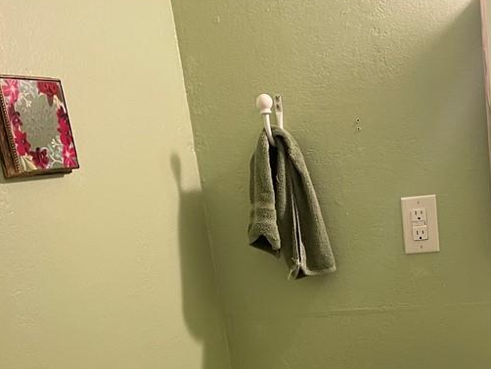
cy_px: 365
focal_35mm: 53
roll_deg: +7.8
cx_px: 354
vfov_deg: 26.2
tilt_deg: -14.7
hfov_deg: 35.5
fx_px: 752
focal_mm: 5.1
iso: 250
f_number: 1.6
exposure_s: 1/60
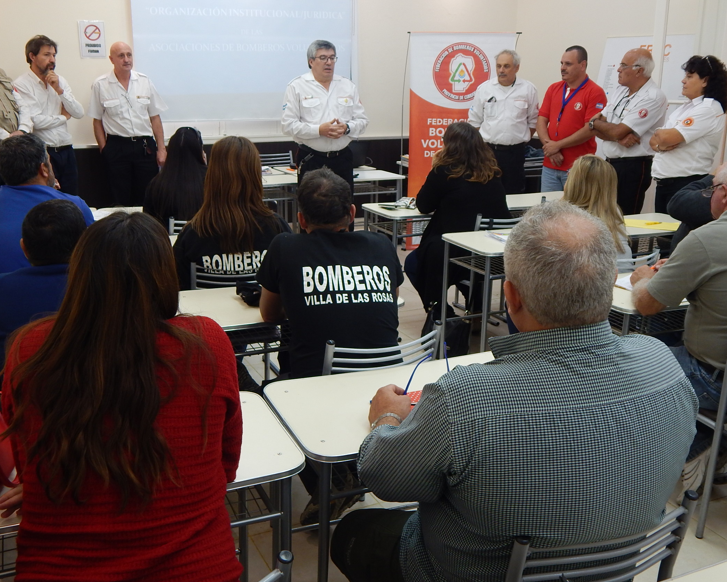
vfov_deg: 41.2
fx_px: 775
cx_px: 357
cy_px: 287
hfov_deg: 50.3
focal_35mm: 36
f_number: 3.3
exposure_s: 1/30
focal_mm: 6.1
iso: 140
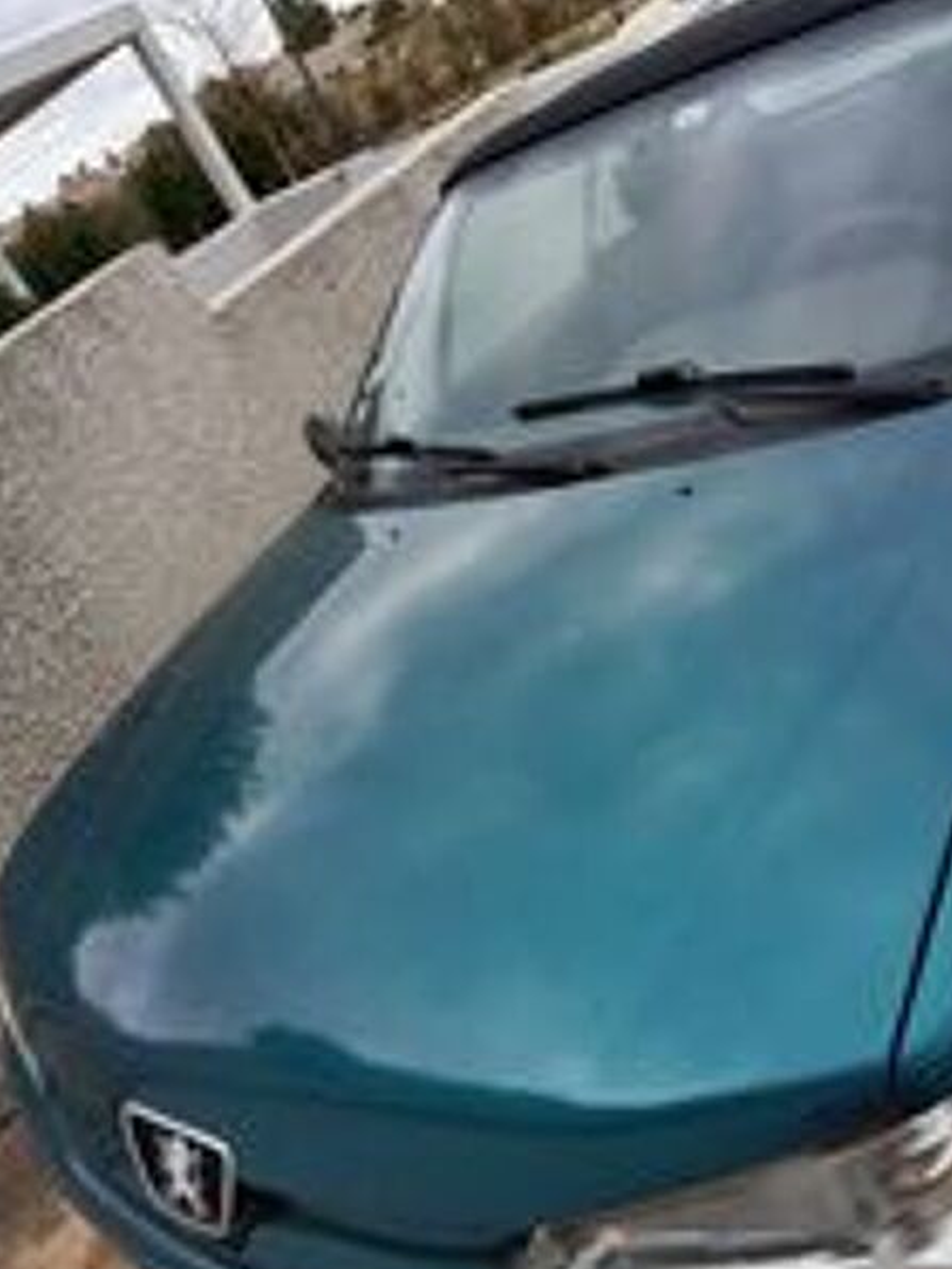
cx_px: 494
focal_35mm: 29
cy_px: 645
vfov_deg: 61.7
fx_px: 1063
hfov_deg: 48.2
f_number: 2.2
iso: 114
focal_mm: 3.65
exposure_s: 1/100
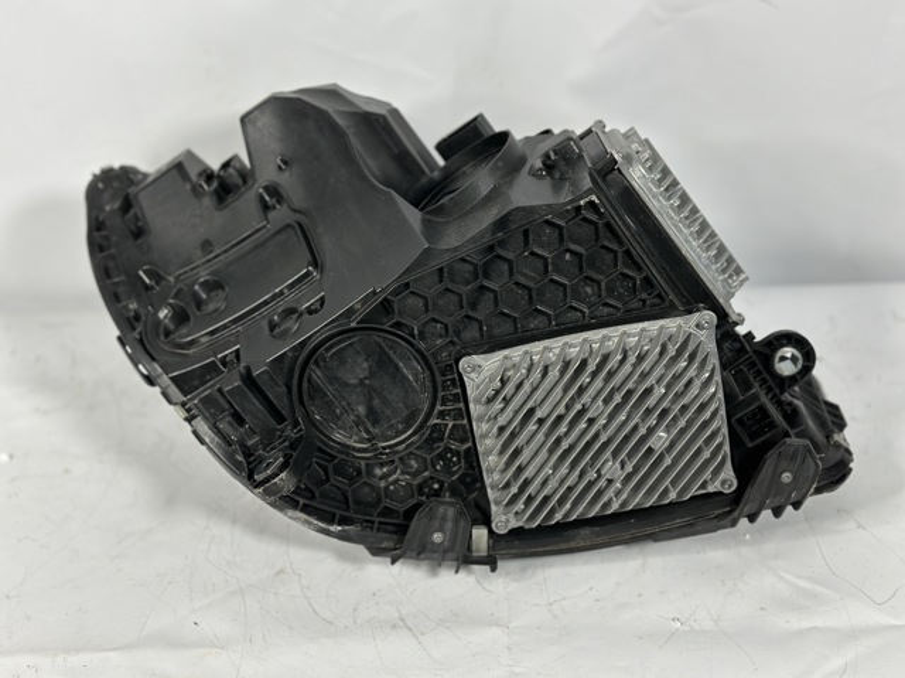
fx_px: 1254
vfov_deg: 30.2
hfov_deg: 39.7
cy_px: 339
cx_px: 452
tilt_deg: -33.9
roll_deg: +3.8
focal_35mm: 48
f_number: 1.78
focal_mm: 6.86
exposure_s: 1/100
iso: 125
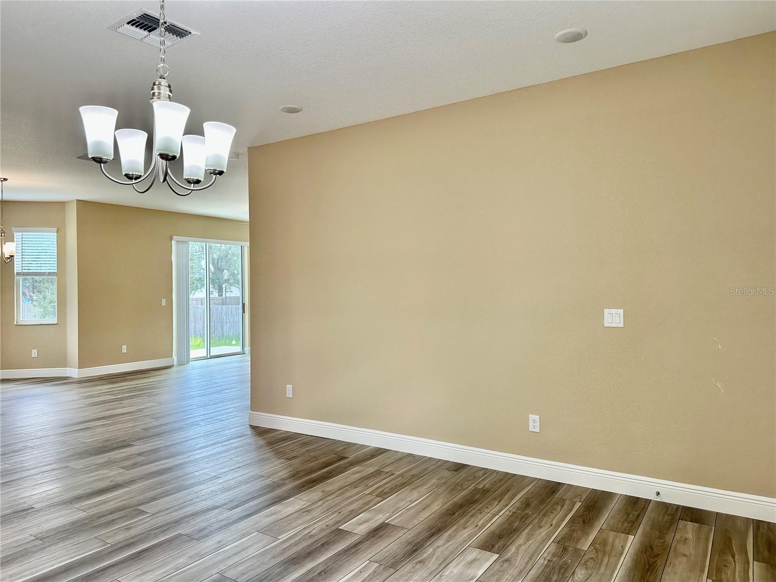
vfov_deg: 56.8
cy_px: 291
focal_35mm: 24
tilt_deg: +0.3
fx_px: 538
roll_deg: +0.4
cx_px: 388
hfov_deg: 71.6
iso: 125
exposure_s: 1/120
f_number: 1.78
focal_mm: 6.86
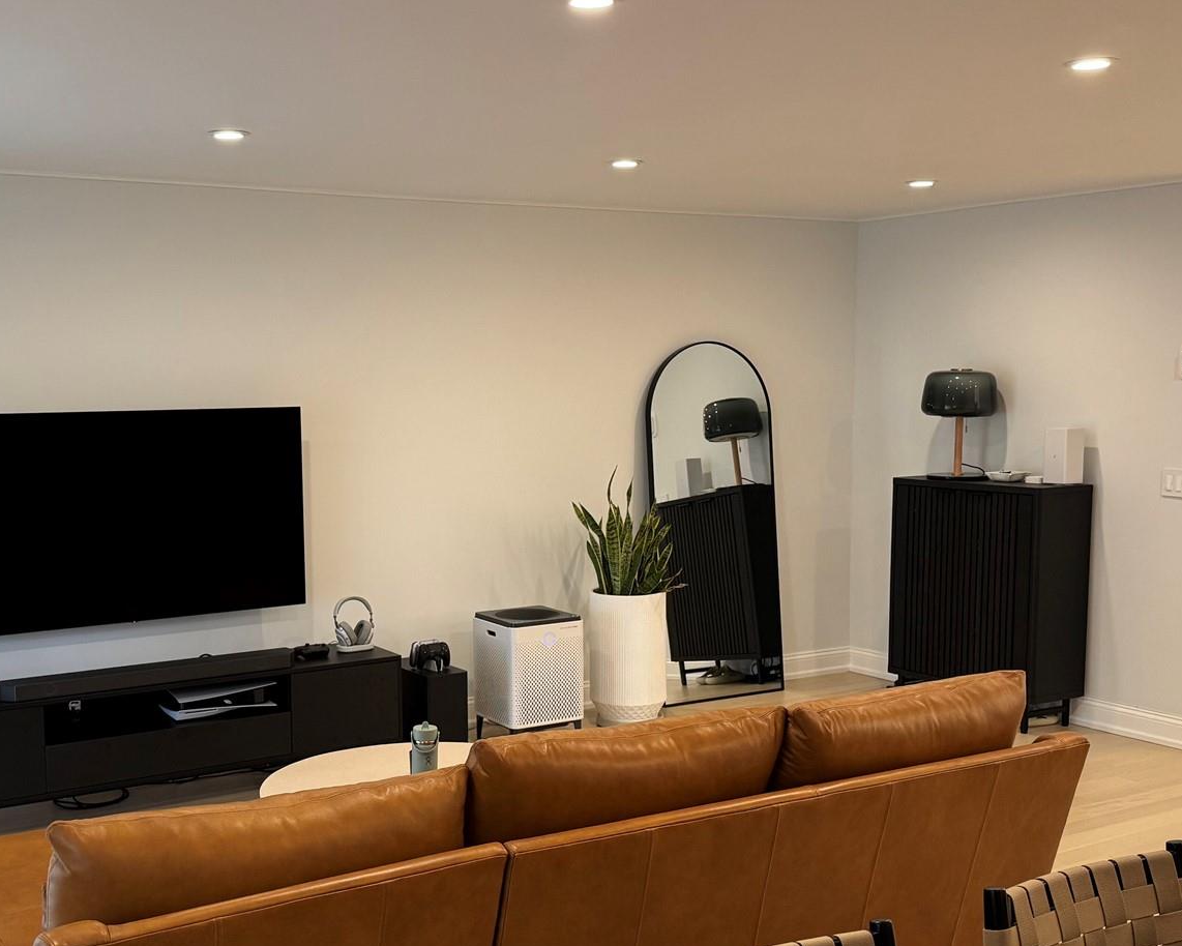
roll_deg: +0.6
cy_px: 545
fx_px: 1470
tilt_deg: -5.6
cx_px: 485
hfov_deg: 43.6
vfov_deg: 35.6
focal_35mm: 42
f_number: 1.78
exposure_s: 1/62
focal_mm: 6.76
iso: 200
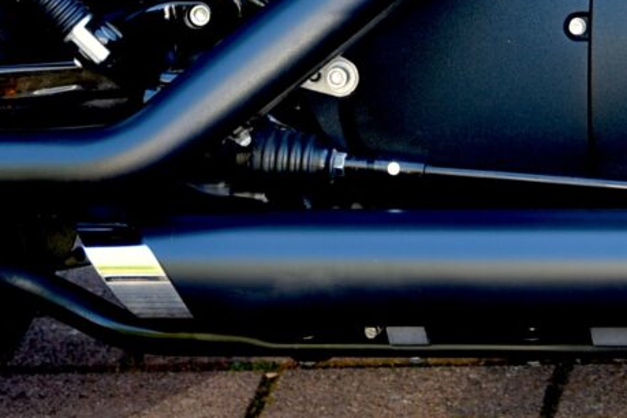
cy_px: -360
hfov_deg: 7.3
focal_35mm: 279
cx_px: 781
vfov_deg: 4.9
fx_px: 4859
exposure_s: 1/60
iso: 100
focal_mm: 50
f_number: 2.8
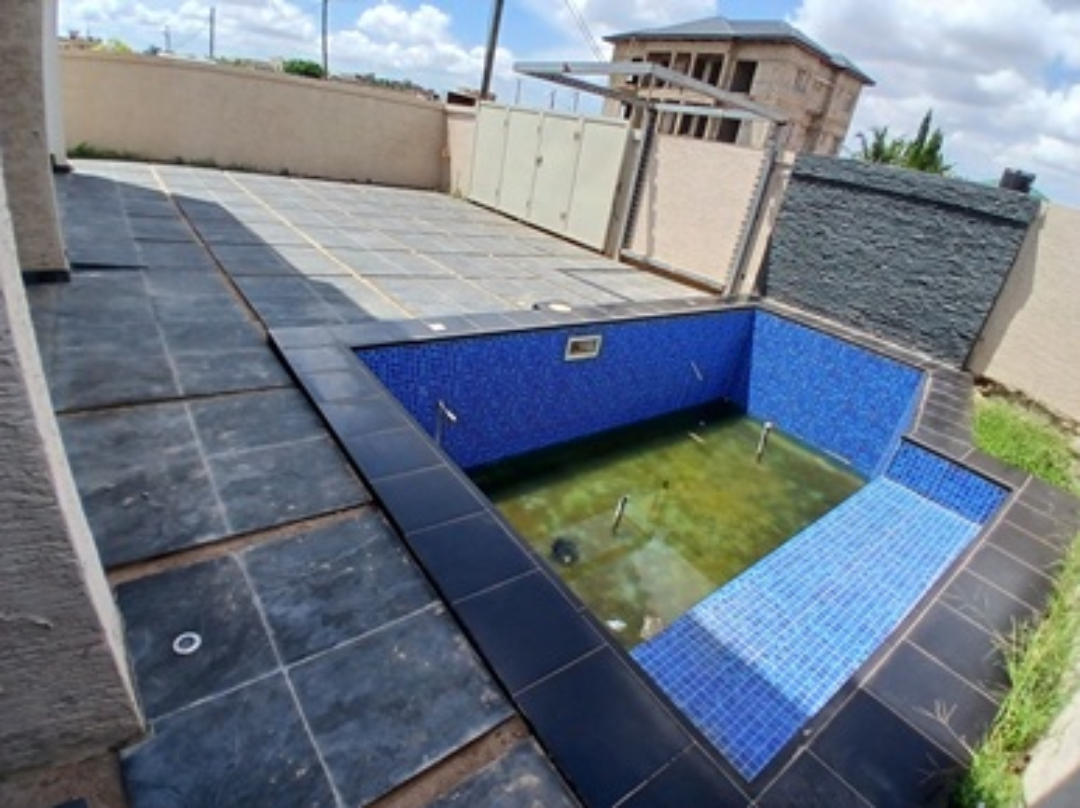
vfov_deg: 74.7
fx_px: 530
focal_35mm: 17
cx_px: 540
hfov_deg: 91.1
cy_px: 404
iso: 50
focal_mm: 1.4
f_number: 2.2
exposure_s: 1/1033
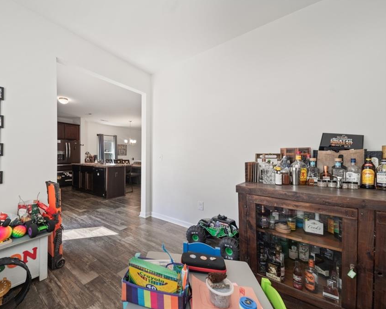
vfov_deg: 80.4
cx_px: 153
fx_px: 183
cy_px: 154
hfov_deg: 91.8
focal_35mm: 16
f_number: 7.1
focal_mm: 14
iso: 320
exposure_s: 1/15
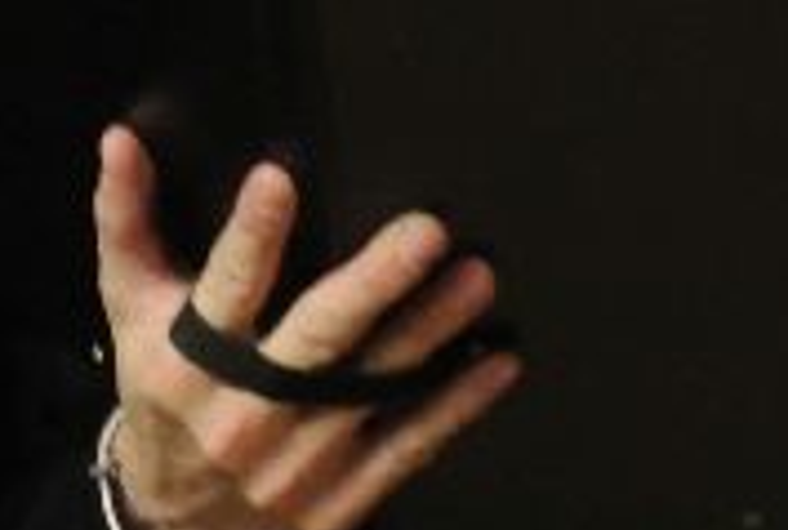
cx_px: 494
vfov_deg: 1.2
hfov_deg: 1.8
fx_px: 24929
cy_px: -523
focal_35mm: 1136
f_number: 5.3
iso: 2000
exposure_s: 1/60
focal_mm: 93.5
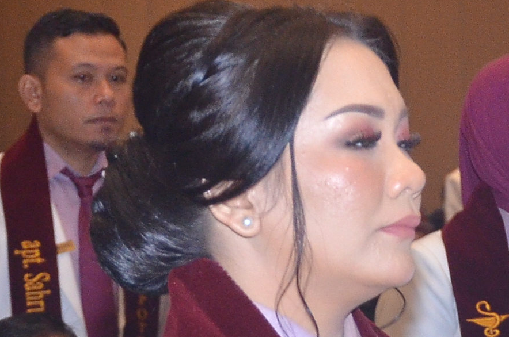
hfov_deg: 7.3
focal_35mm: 282
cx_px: 485
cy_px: 401
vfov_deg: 4.8
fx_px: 3981
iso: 1250
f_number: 4.8
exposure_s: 1/125
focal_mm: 45
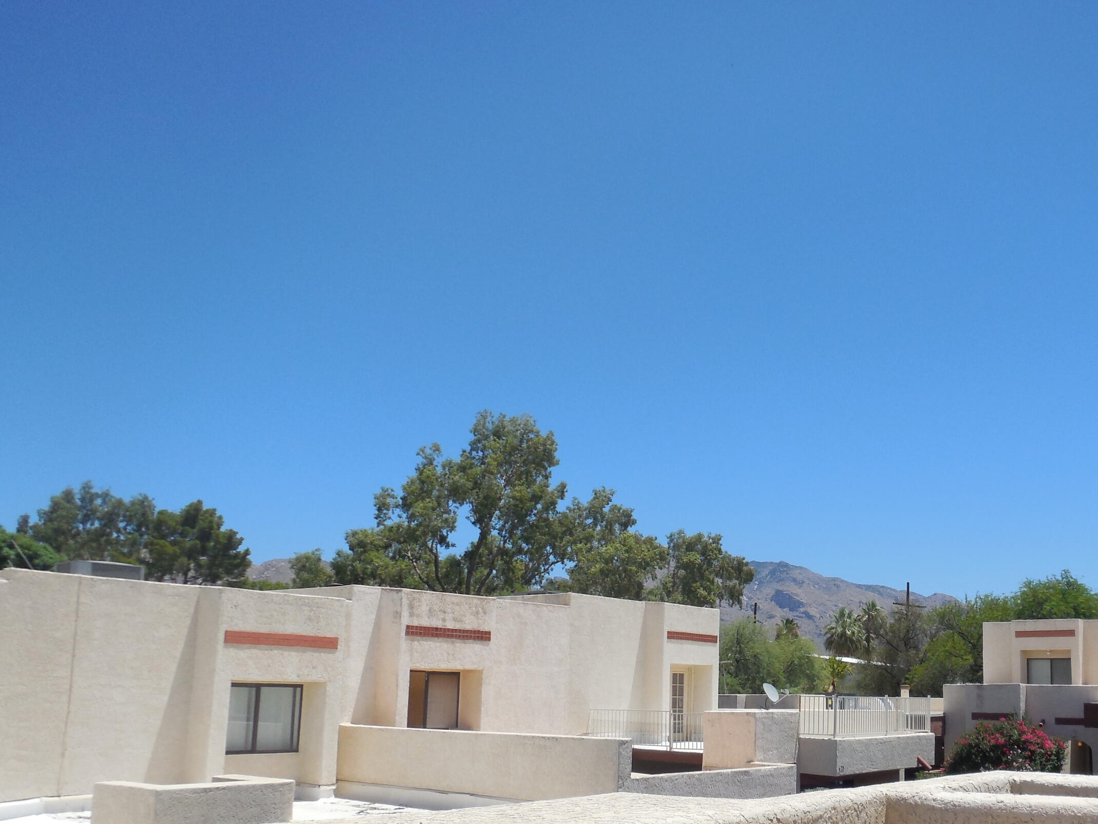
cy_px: 523
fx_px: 1110
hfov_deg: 51.3
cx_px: 761
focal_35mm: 35
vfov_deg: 40.4
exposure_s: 1/640
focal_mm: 4.5
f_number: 6.2
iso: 125
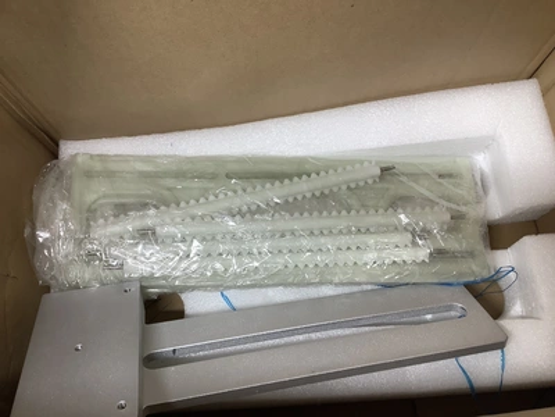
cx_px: 278
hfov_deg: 58.4
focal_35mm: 31
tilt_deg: -72.8
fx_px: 497
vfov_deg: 45.4
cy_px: 208
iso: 64
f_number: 2.4
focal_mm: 3.3
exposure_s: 1/60
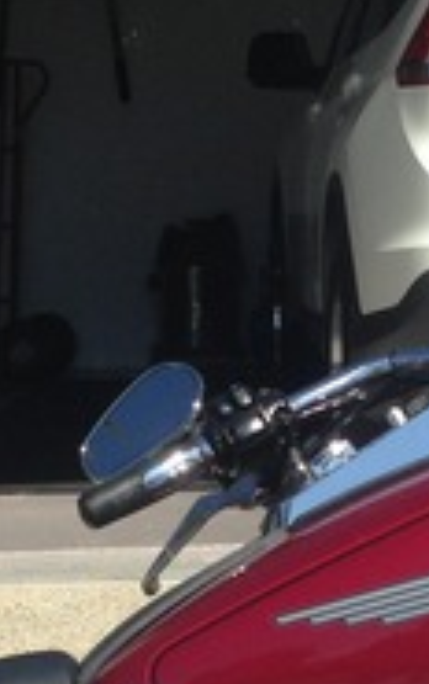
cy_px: 791
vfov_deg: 13.5
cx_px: 133
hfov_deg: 8.7
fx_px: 2818
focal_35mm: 151
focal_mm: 4.12
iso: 50
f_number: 2.4
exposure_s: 1/1506
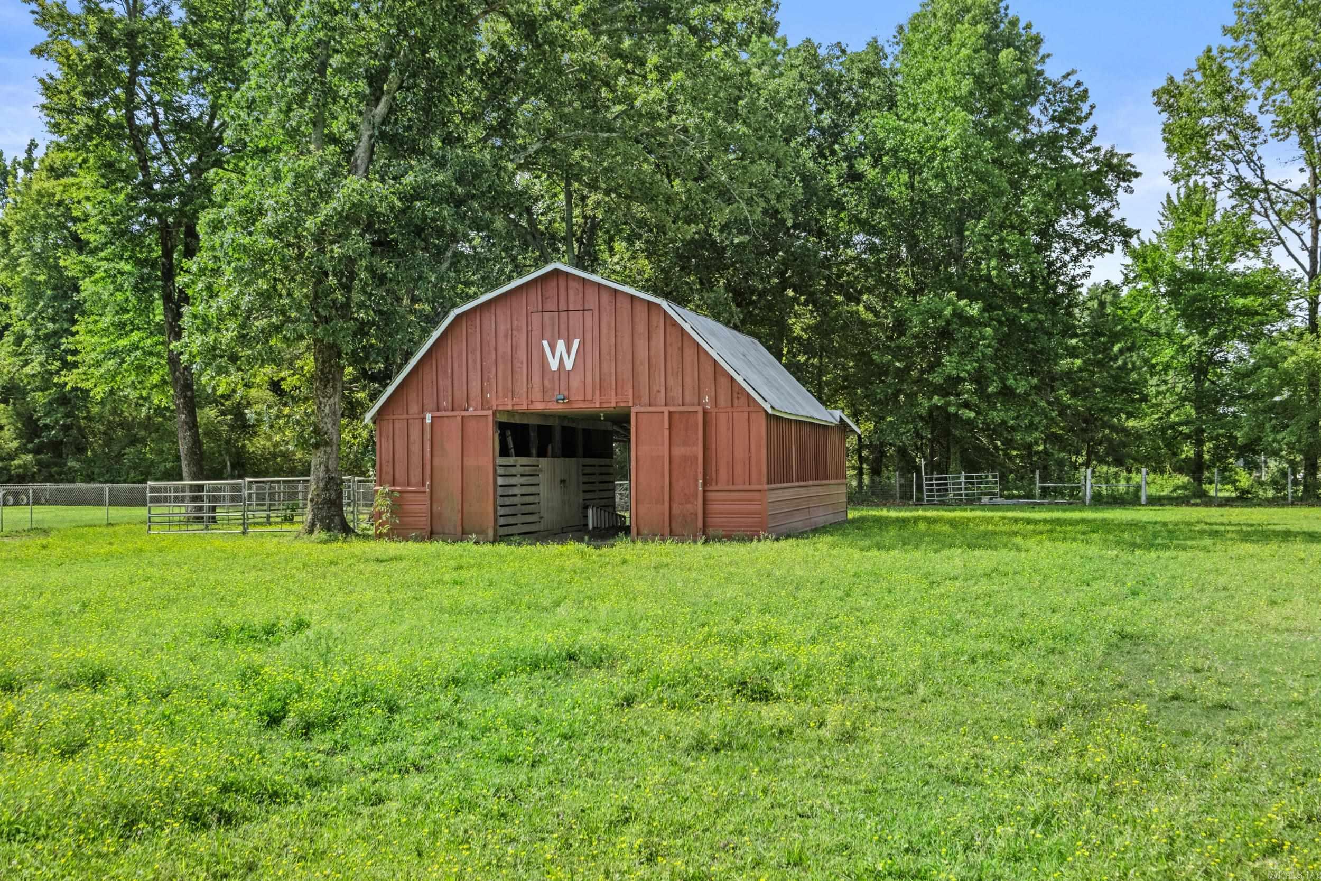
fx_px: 1321
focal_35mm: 36
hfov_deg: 53.1
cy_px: 440
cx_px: 660
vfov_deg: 36.9
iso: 200
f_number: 8
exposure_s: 1/30
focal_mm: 24
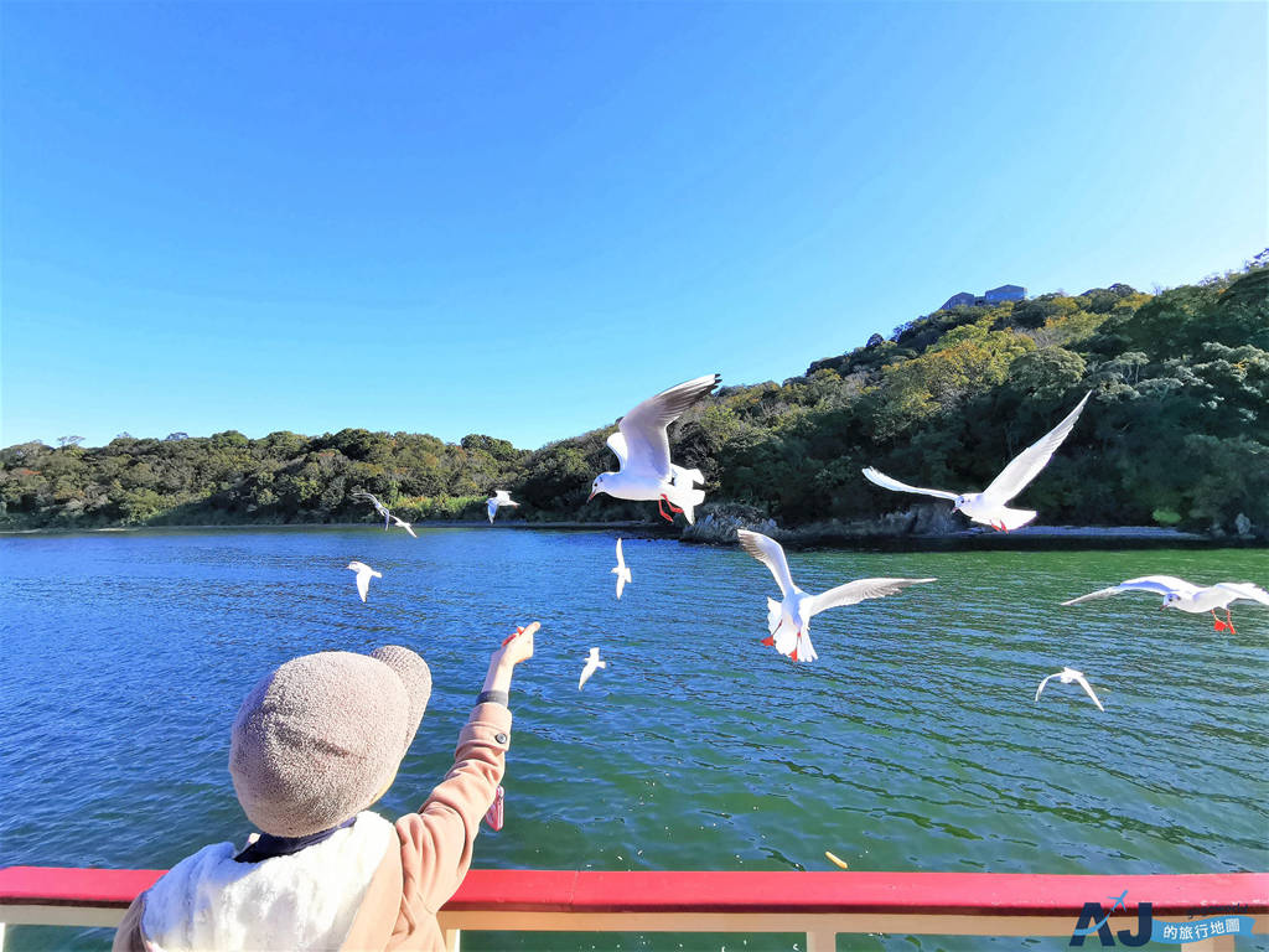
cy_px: 476
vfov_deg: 74.7
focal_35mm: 17
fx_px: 623
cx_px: 634
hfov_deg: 91.0
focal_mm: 2.26
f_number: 2.2
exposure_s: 1/1159
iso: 50
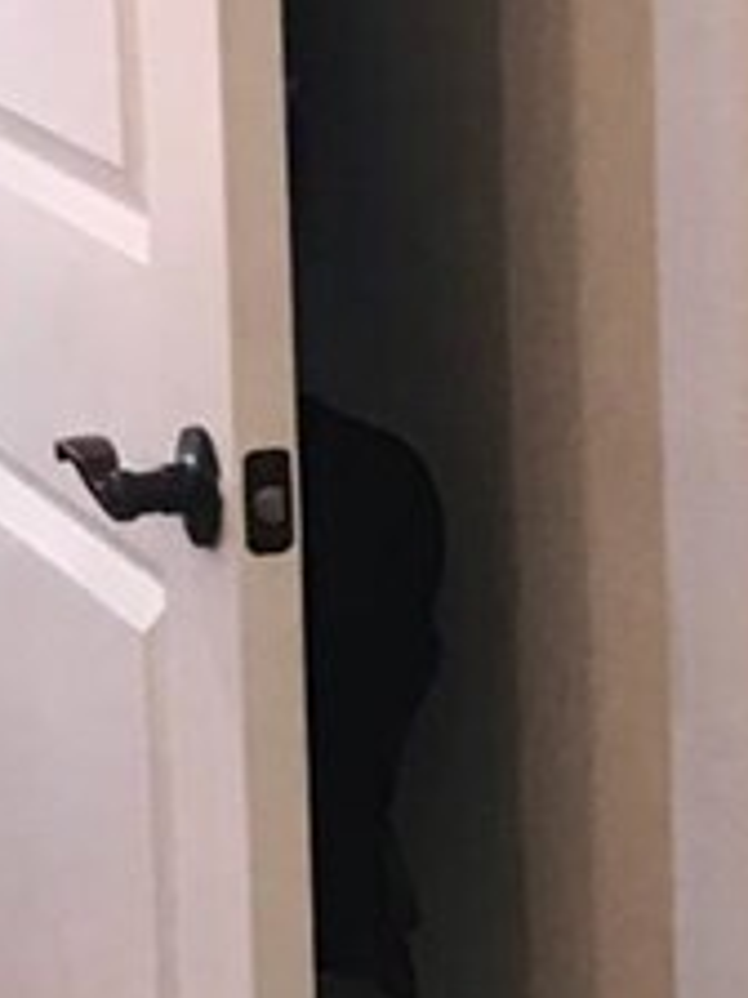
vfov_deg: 10.3
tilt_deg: -11.6
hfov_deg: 7.7
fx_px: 5532
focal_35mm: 192
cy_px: 481
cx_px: 692
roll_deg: +1.0
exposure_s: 1/20
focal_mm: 3.99
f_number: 1.8
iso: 40
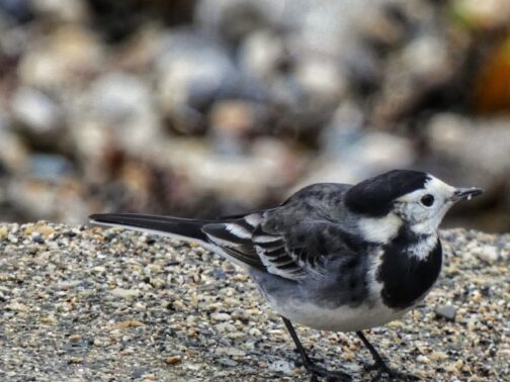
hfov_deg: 1.3
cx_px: 364
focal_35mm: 1580
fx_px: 23278
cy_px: 266
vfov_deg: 0.9
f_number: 5.6
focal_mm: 139.4
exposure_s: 1/100
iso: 320
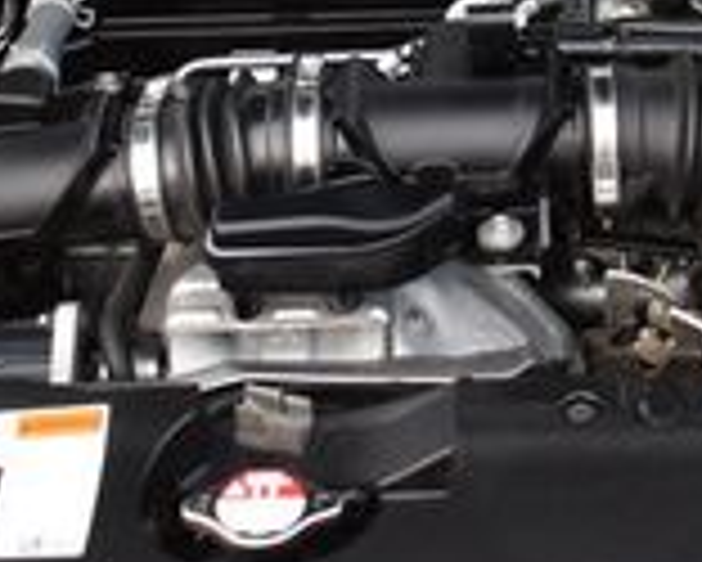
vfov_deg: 13.9
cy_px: -285
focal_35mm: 104
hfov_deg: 18.2
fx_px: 2162
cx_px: 616
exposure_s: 1/125
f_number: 3.5
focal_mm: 18
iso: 900
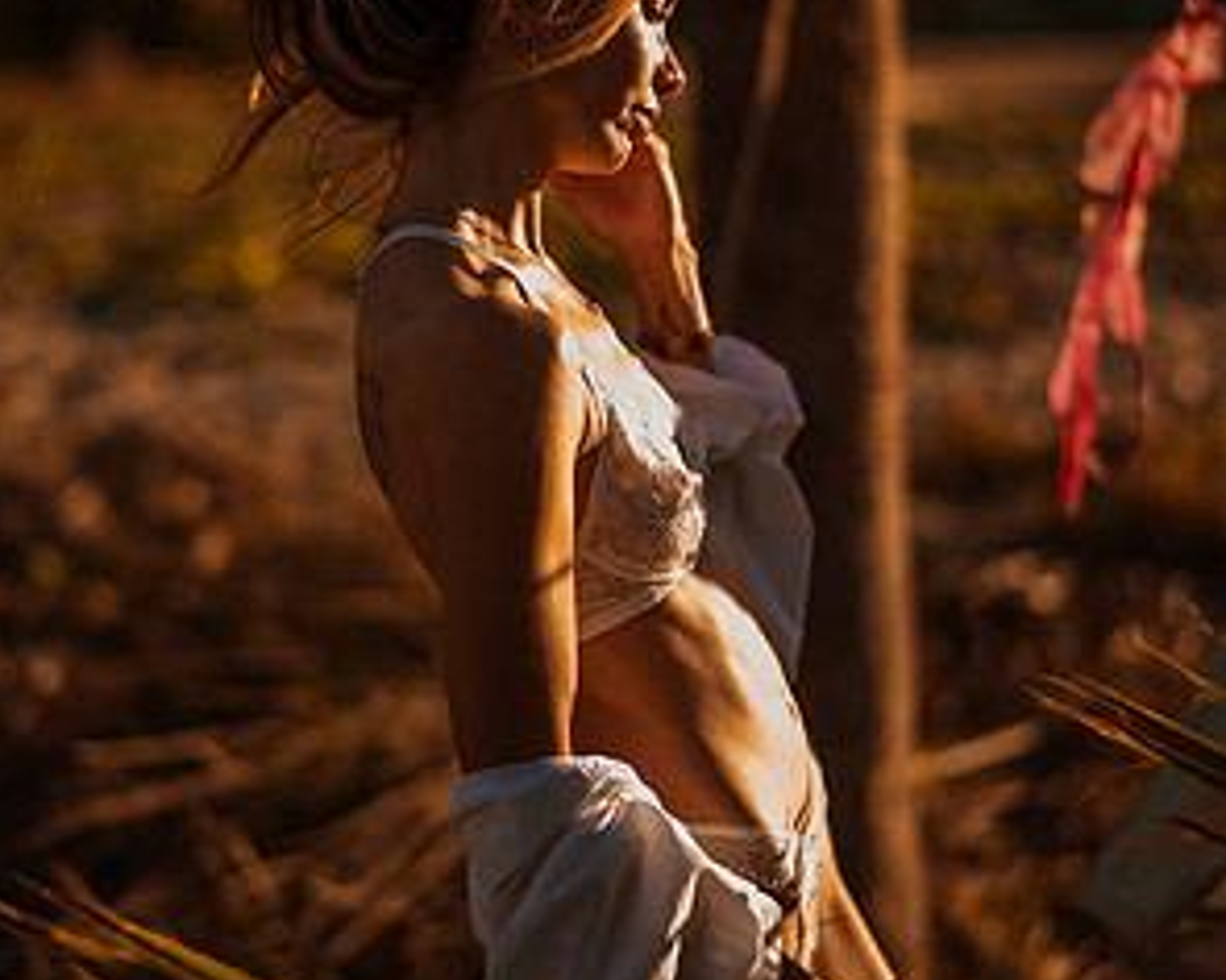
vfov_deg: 18.5
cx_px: 607
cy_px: 374
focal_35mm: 83
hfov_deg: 23.0
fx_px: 3012
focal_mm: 58
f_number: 1.4
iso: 50
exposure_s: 1/1600
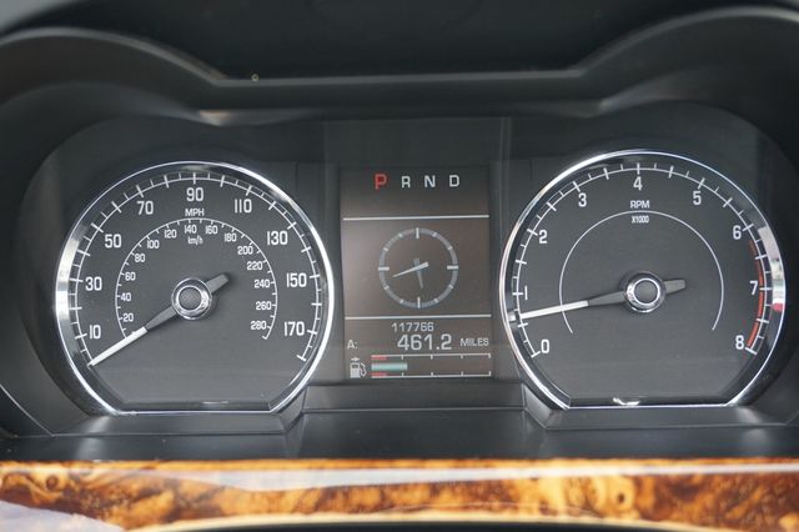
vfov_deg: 28.9
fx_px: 1031
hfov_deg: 42.3
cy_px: 266
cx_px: 400
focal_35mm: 46
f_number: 5
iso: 400
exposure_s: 1/60
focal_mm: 31
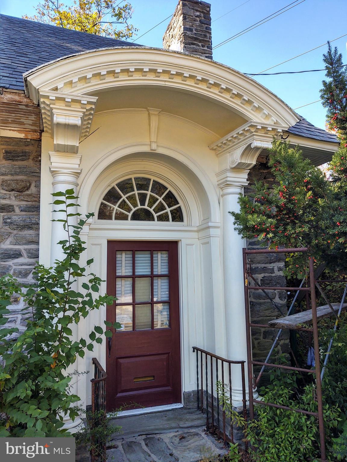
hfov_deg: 51.4
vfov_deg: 65.3
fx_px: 361
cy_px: 231
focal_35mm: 27
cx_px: 174
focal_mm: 4.75
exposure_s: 1/1516
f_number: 1.7
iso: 100
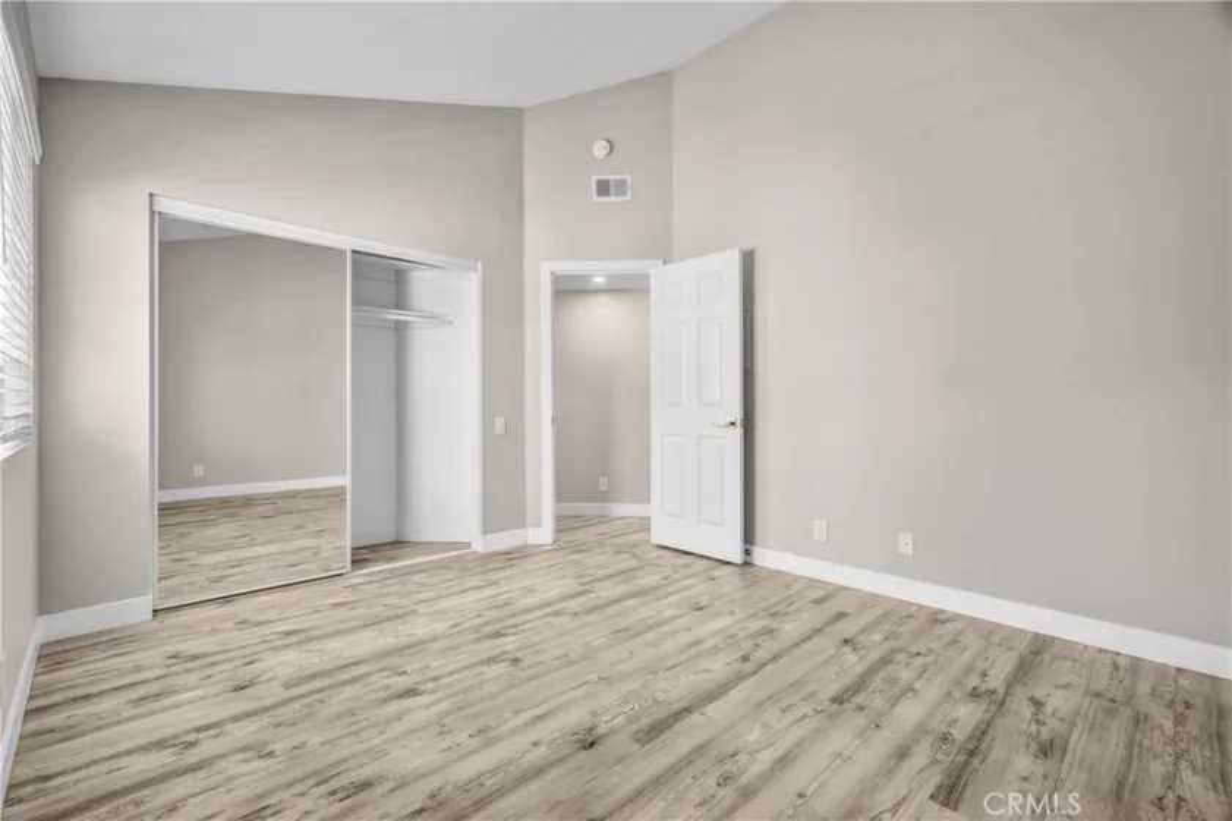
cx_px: 616
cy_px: 410
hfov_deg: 100.4
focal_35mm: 15
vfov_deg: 77.3
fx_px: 513
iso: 400
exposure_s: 1/6
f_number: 9
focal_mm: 10
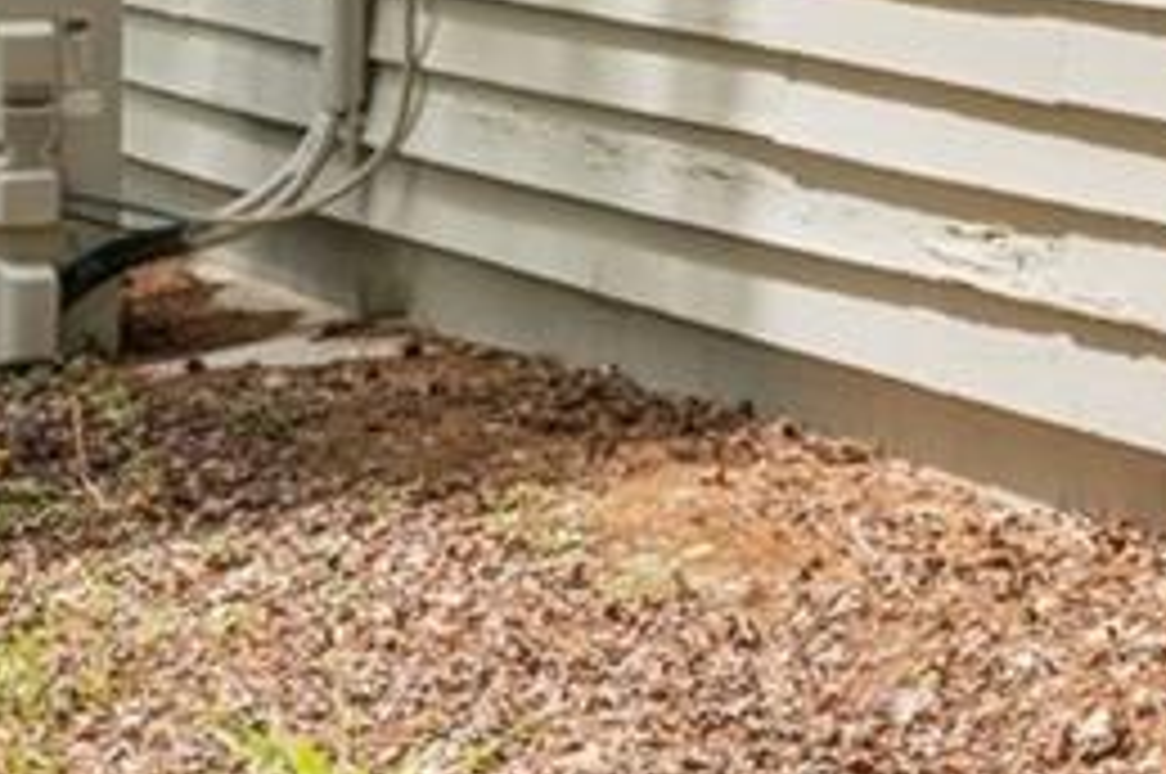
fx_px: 6146
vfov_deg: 7.1
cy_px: -380
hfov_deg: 9.6
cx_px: 2818
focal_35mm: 190
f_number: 22
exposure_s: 1/8
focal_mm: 24
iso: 100
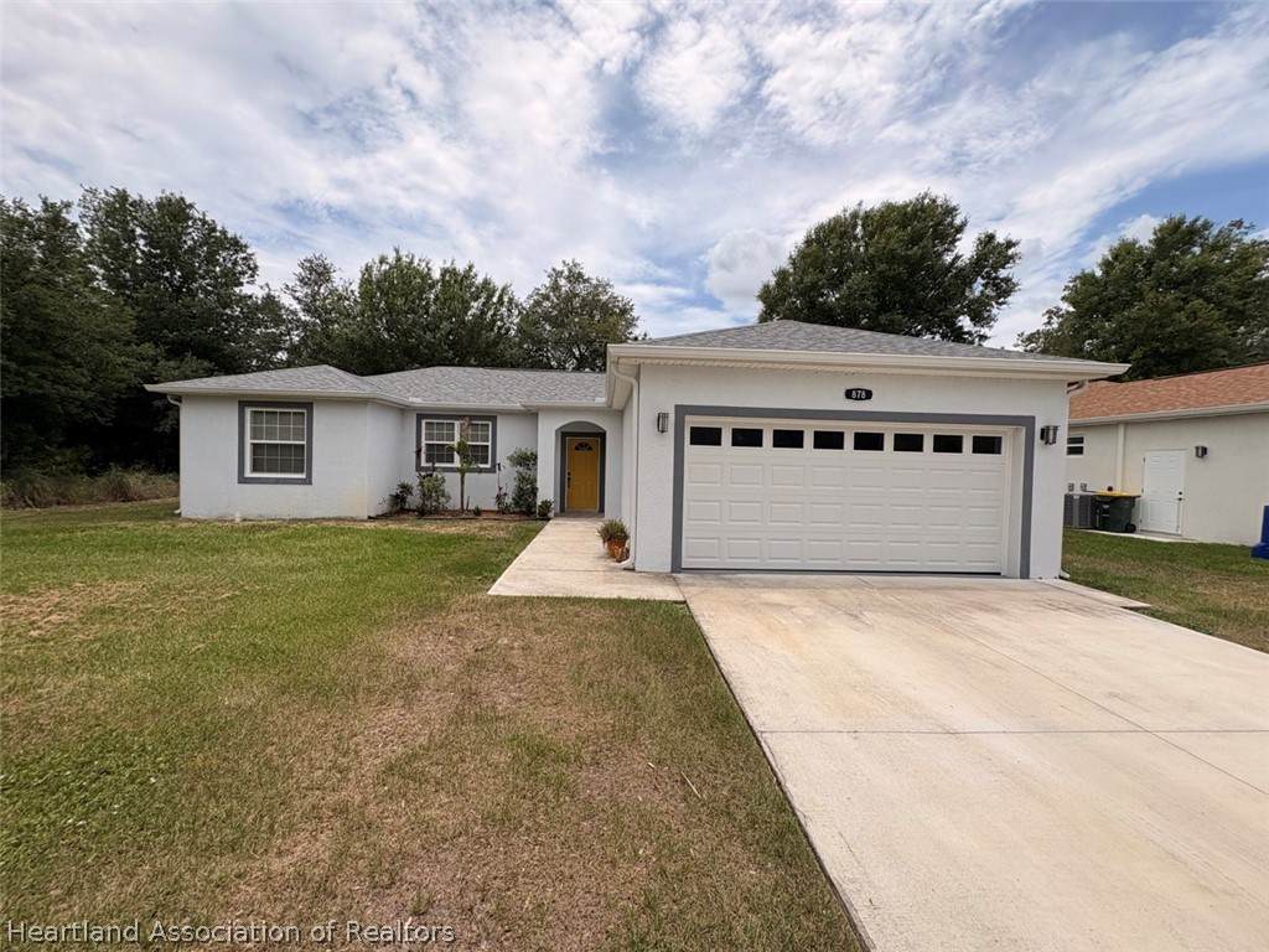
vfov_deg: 85.7
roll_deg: -0.7
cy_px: 476
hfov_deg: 102.1
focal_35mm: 14
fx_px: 513
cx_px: 634
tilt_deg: -0.1
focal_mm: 2.22
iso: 50
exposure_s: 1/2874
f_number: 2.2
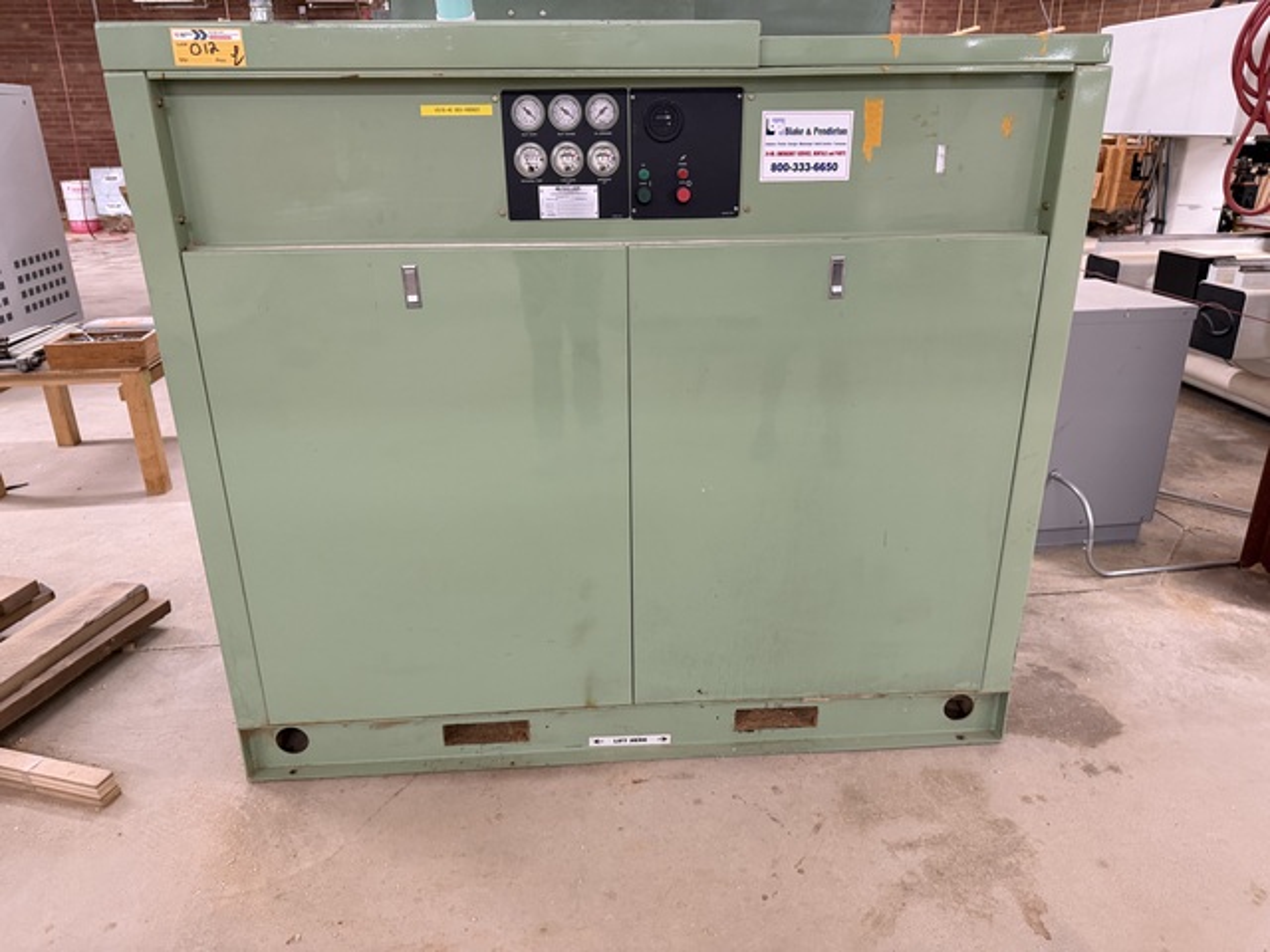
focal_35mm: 24
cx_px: 635
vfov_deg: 56.8
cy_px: 476
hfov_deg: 71.6
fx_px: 881
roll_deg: +0.9
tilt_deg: -22.2
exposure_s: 1/60
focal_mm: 6.76
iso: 320
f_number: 1.78
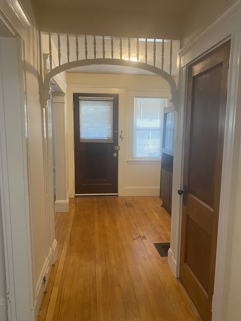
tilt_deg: -7.5
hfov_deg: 53.1
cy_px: 160
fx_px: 241
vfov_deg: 67.3
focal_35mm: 26
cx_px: 120
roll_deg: +0.2
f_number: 1.8
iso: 200
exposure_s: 1/60
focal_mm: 4.25
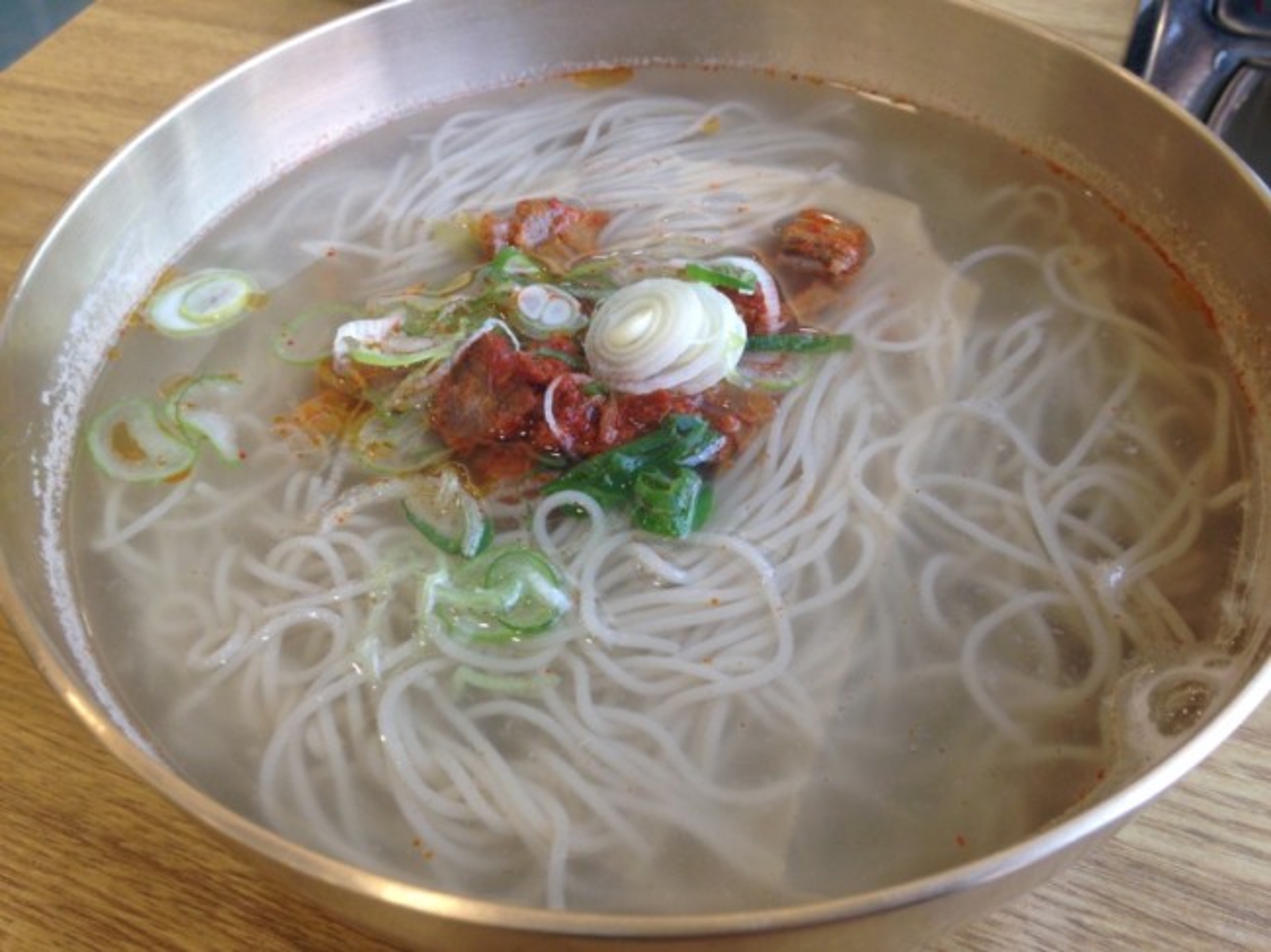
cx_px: 636
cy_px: 476
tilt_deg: -49.6
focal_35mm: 33
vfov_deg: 42.9
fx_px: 1211
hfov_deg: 55.4
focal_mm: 4.12
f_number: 2.4
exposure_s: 1/40
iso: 50
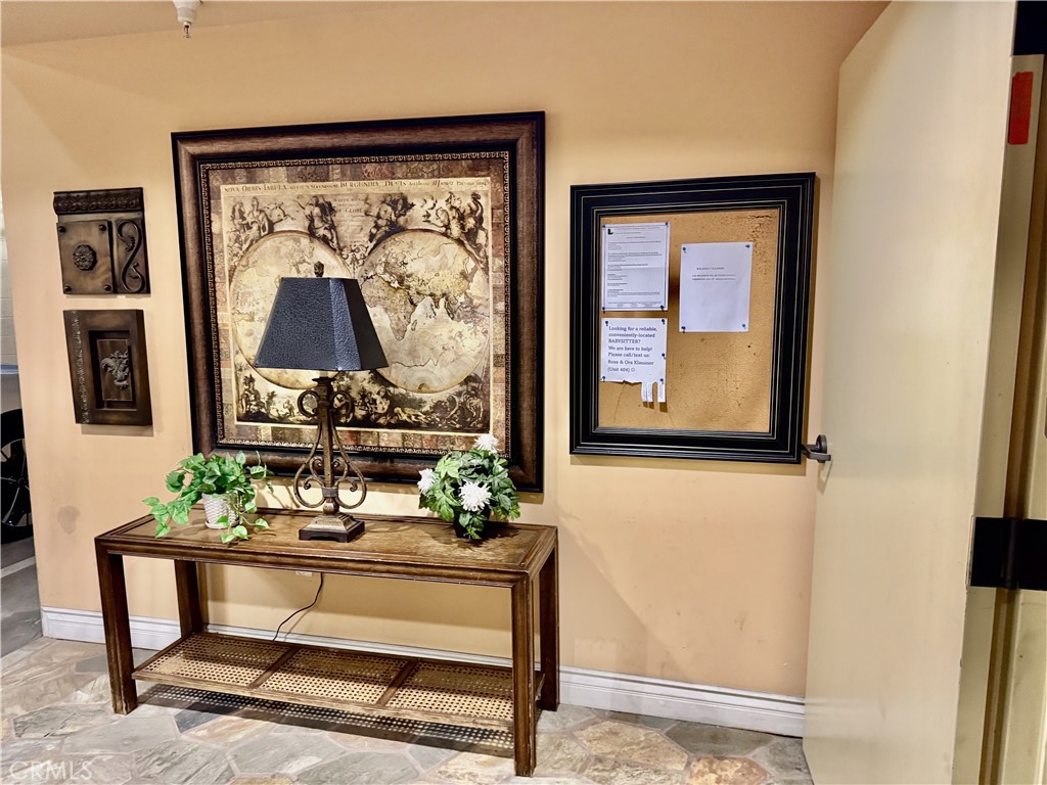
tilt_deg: -7.4
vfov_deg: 56.8
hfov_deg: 71.6
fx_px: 726
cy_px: 392
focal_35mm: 24
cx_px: 524
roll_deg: +0.5
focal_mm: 6.76
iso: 640
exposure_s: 1/40
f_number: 1.78
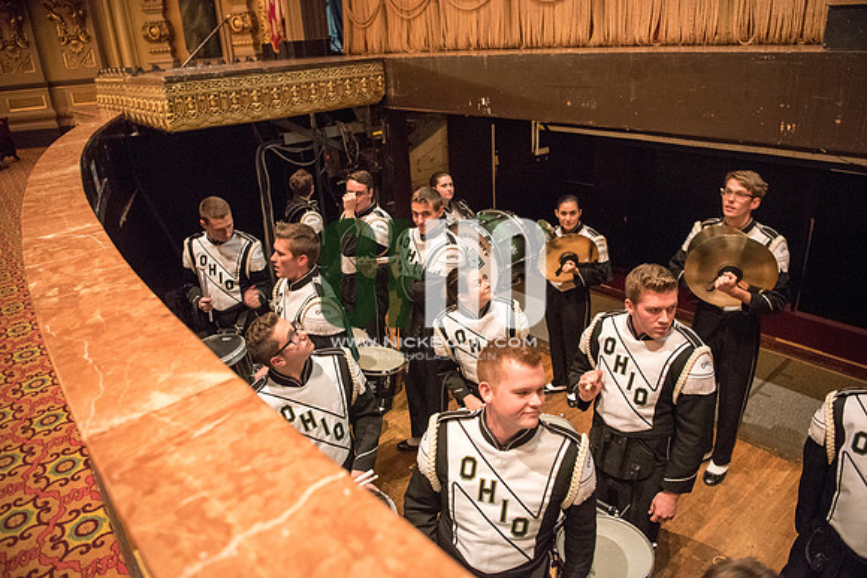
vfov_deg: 53.2
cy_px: 289
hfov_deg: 73.7
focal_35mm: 24
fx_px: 578
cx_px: 434
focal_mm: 24
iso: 4000
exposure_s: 1/25
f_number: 2.8
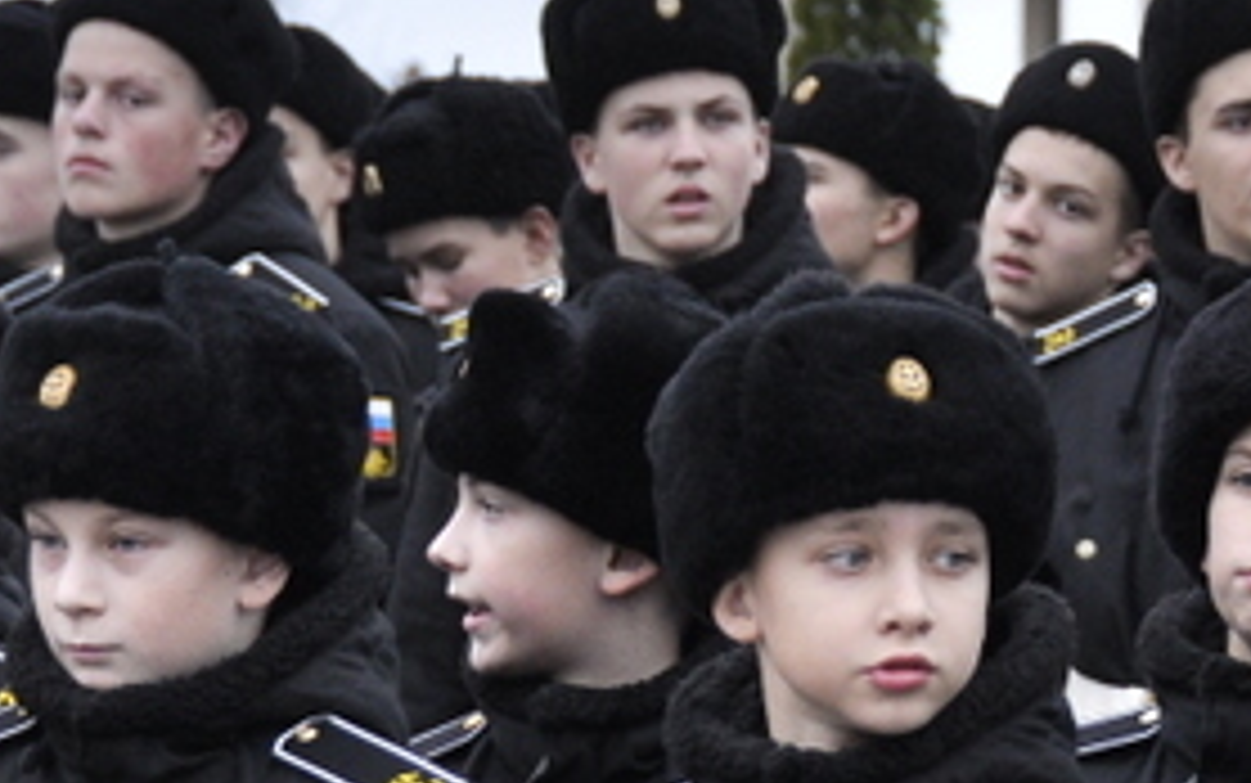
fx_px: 8766
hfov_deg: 8.2
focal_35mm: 257
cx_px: 914
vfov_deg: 5.1
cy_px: 873
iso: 640
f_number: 4.8
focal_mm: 52
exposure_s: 1/250
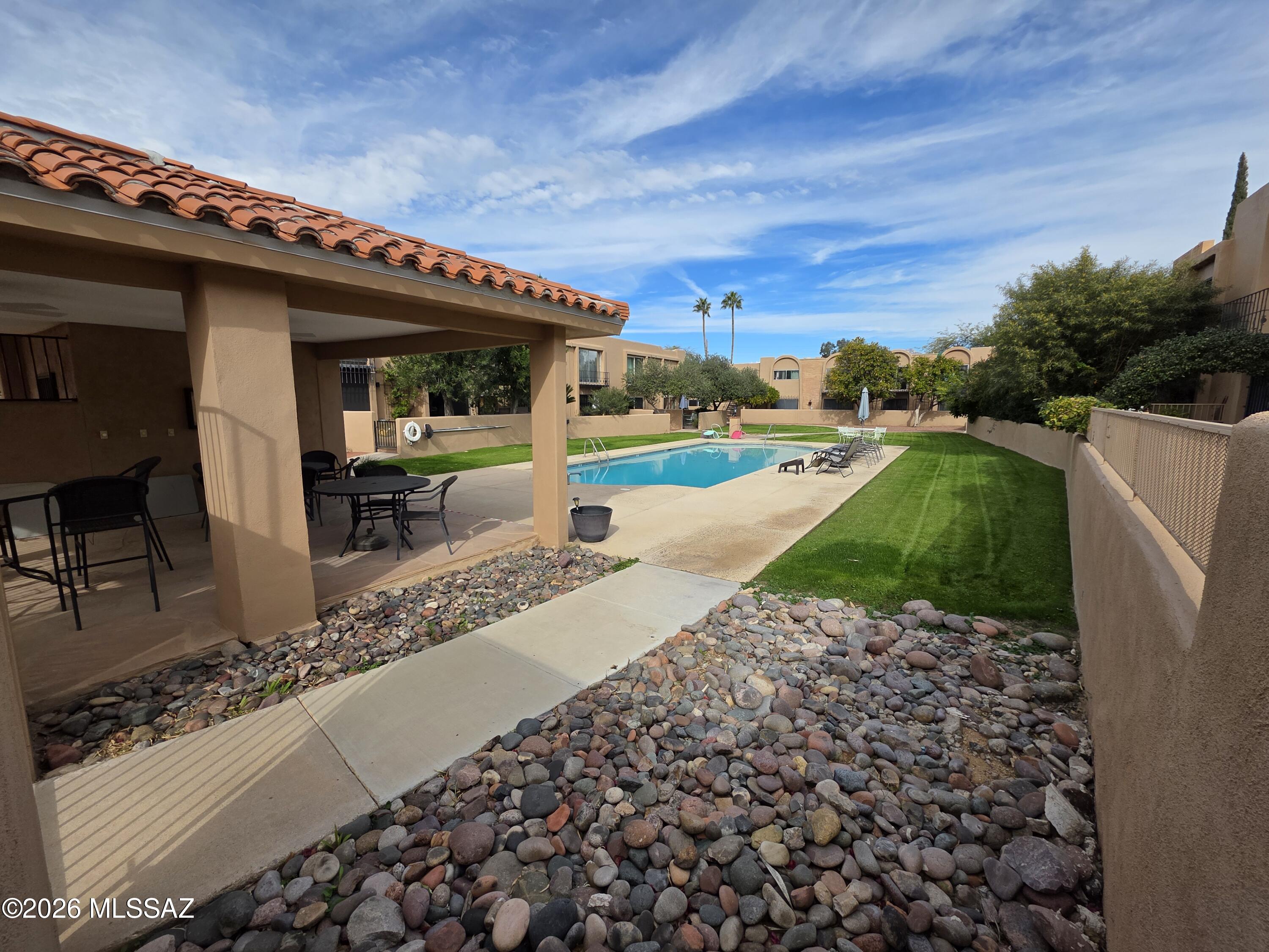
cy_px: 476
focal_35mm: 13
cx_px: 634
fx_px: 477
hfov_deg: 106.2
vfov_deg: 89.9
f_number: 1.9
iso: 40
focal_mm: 2.2
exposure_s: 1/1610
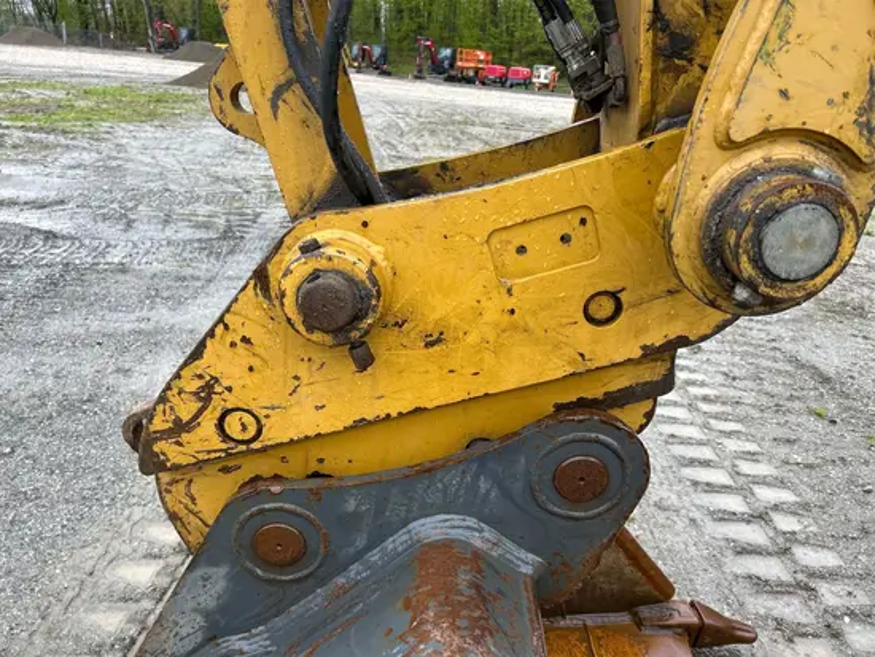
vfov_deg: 53.1
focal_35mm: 26
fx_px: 657
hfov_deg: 67.3
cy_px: 328
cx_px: 438
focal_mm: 5.7
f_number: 1.5
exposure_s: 1/539
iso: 50
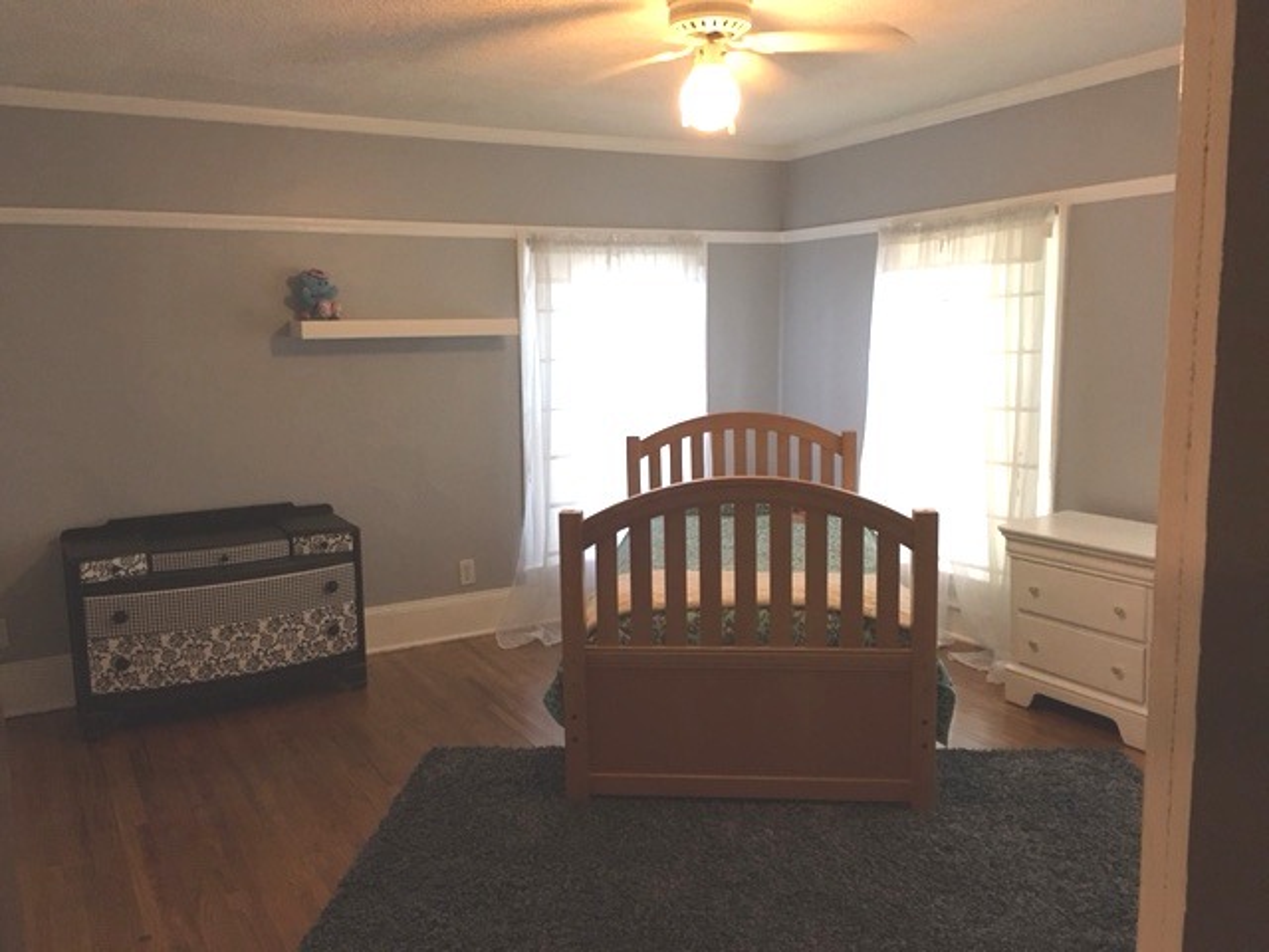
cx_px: 634
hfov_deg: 61.7
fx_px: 1063
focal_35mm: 29
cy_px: 476
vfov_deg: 48.2
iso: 160
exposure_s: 1/30
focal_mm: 4.15
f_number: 2.2
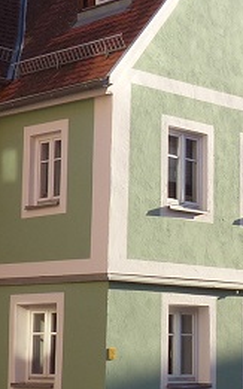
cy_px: 151
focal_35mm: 104
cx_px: 158
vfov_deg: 20.0
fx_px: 1103
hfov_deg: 12.6
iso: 100
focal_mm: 4.5
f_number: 4
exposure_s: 1/320
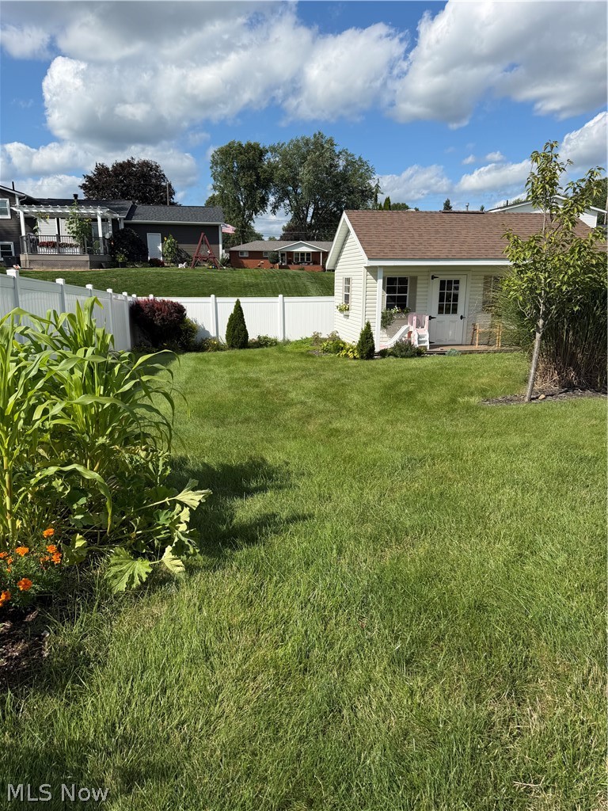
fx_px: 562
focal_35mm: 24
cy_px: 406
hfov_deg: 56.8
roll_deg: -1.0
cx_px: 304
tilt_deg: -12.5
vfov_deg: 71.6
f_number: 1.78
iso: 80
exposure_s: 1/5319
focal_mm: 6.76
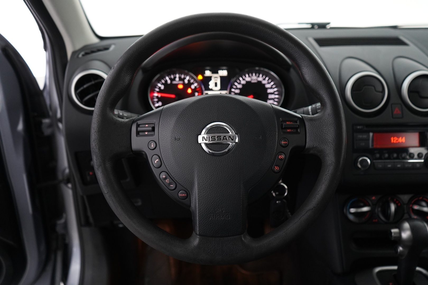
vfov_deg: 43.6
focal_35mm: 30
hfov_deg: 61.9
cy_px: 142
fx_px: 357
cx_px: 214
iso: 2500
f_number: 3.5
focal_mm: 30
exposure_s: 1/40
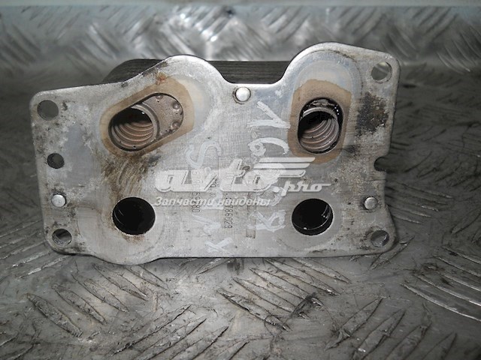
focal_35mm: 41
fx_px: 570
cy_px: 180
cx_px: 240
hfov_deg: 45.8
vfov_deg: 35.1
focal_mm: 6.72
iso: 80
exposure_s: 1/30
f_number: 5.5
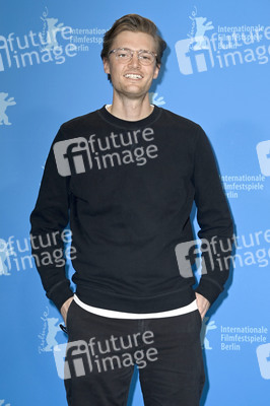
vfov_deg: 28.1
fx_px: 811
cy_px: 203
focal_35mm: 72
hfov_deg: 18.9
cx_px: 135
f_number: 5.6
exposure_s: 1/250
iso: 800
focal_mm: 72
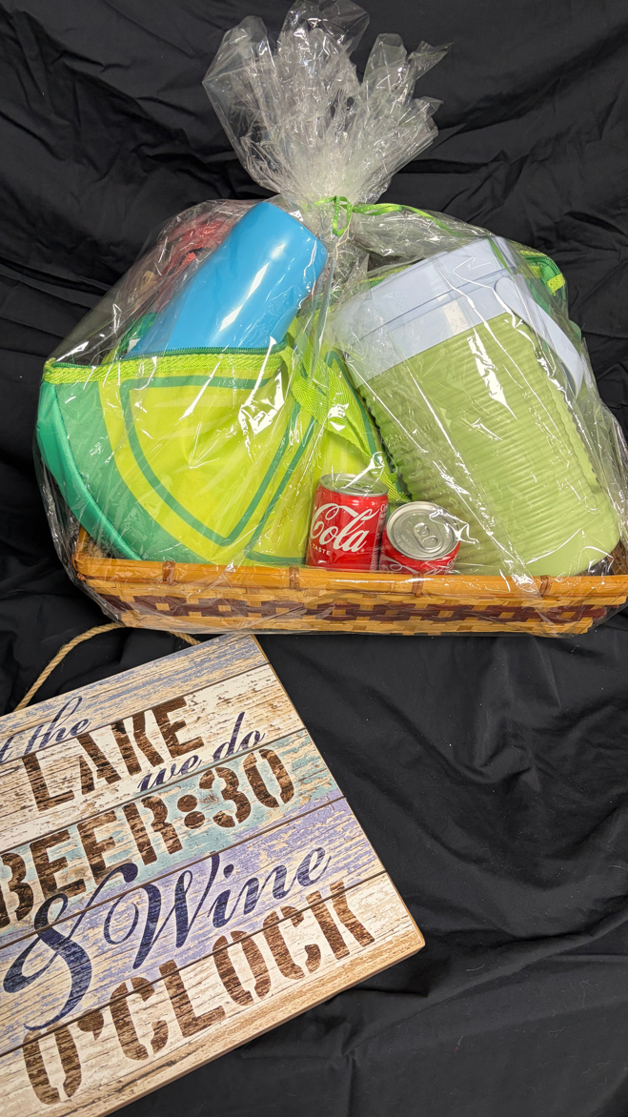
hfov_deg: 40.1
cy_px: 546
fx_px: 859
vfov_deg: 66.1
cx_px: 281
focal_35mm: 29
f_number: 1.6
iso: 160
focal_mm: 5.96
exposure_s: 1/60
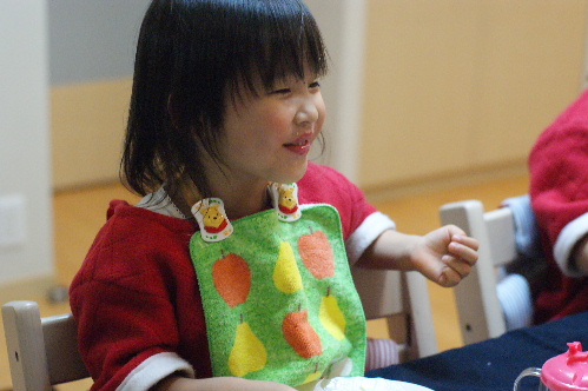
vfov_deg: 18.2
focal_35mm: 75
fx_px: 1224
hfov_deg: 27.0
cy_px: 196
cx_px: 294
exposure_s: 1/125
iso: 1600
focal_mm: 50
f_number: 2.5
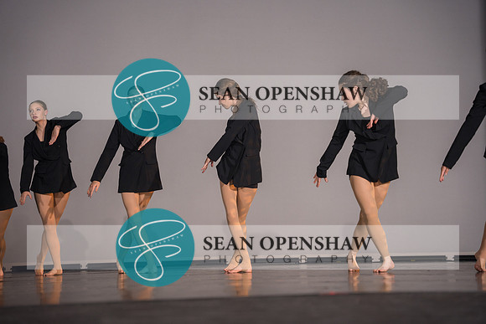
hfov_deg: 28.8
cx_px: 243
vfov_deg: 19.5
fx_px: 945
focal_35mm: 70
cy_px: 162
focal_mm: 70
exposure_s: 1/500
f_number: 2.8
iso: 400
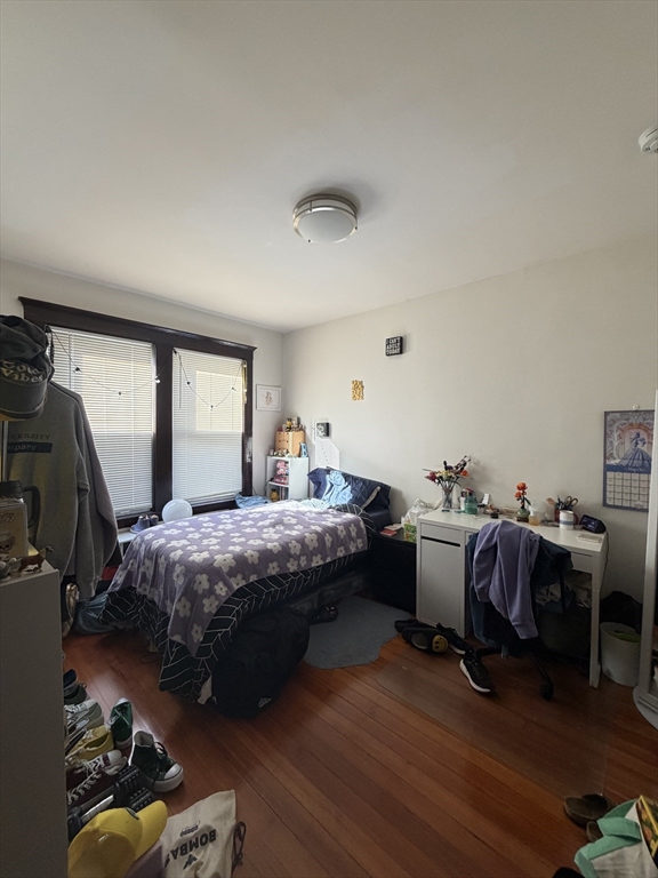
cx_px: 329
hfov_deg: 85.7
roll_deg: -0.7
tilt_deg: -0.8
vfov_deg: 102.1
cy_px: 439
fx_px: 355
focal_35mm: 14
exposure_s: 1/121
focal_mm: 2.22
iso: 320
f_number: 2.2
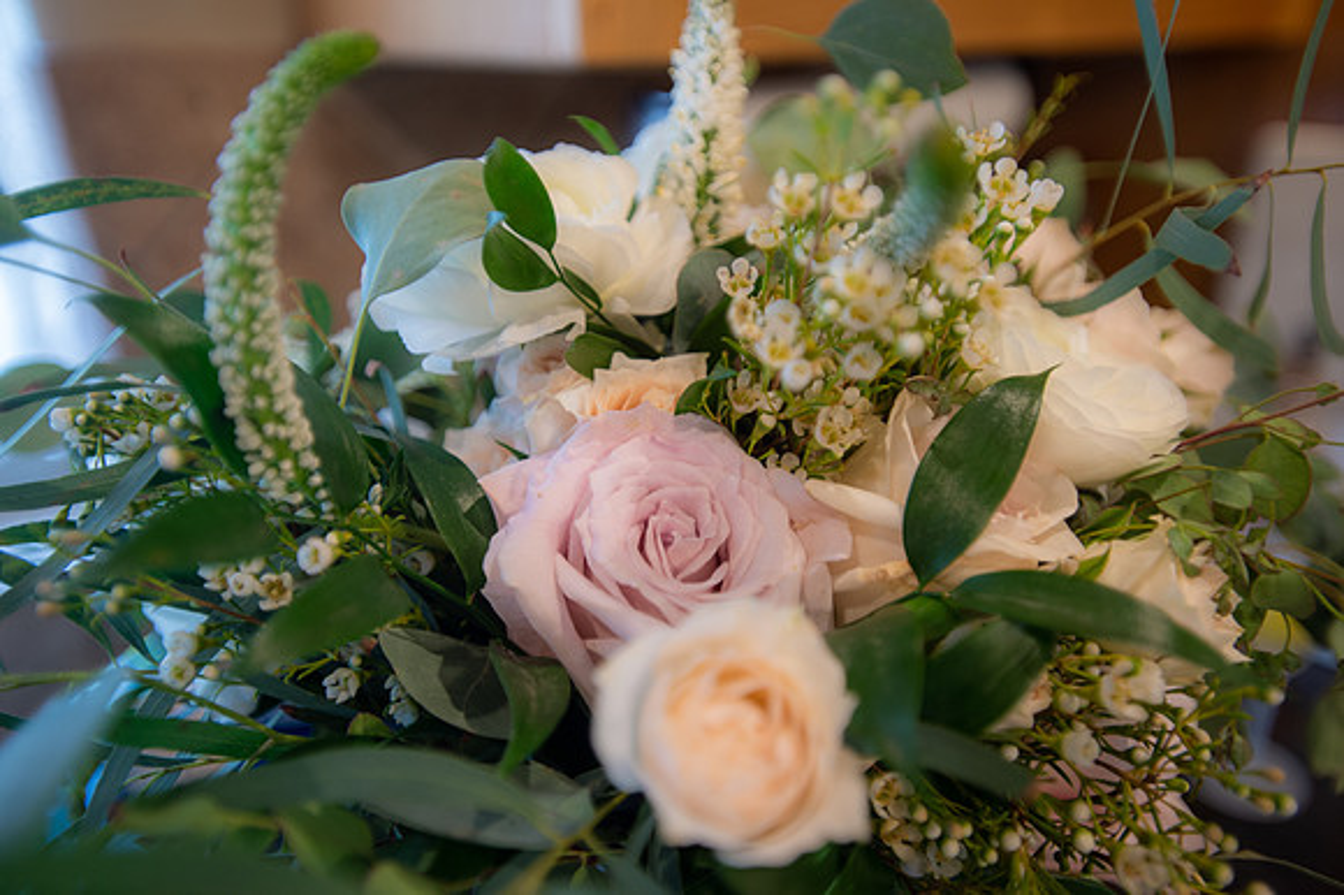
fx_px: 1119
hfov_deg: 62.0
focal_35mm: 30
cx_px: 672
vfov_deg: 43.6
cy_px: 448
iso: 500
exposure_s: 1/40
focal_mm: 30
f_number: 2.8
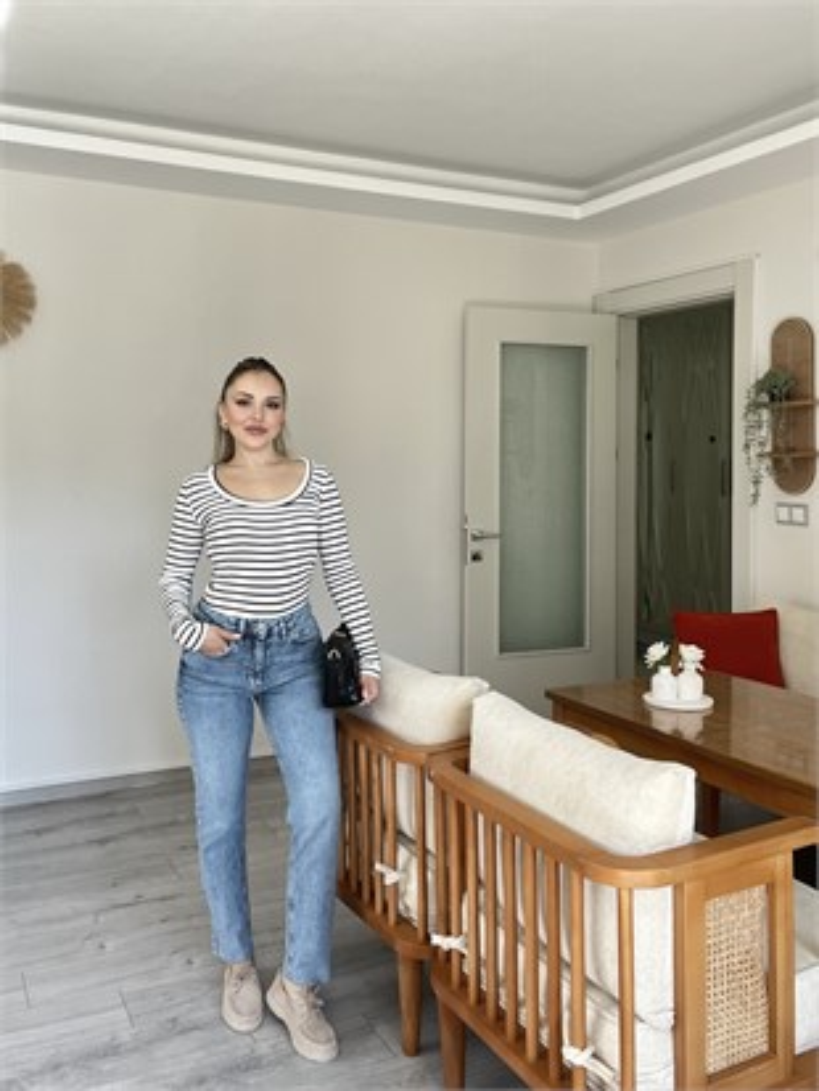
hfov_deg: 46.8
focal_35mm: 30
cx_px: 410
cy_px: 546
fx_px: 946
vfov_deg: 59.9
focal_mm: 2.71
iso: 80
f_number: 2.2
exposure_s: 1/121
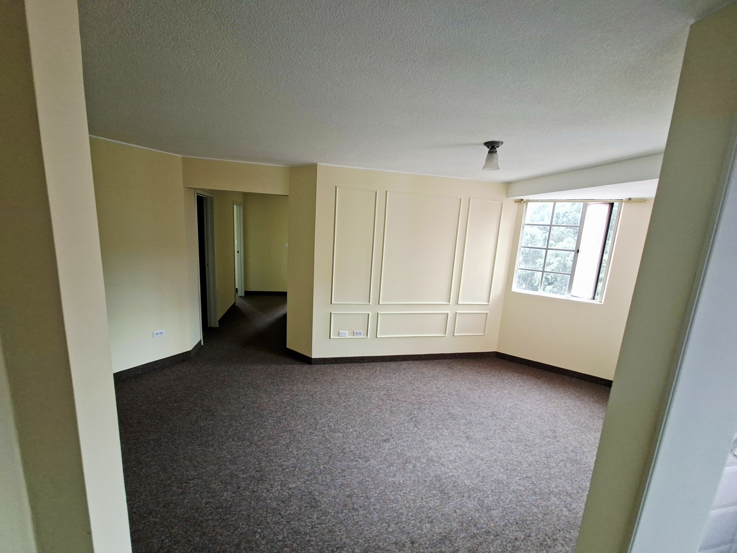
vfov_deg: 89.9
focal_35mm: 13
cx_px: 368
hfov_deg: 106.2
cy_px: 276
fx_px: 277
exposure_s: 1/40
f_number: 2.2
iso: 64
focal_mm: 1.74
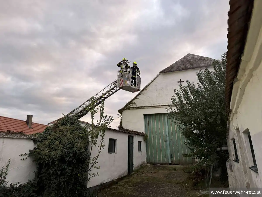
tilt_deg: +13.9
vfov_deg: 56.8
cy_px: 98
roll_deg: +3.2
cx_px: 131
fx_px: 182
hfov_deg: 71.6
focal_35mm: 24
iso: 500
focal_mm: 6.76
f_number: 1.78
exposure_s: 1/60
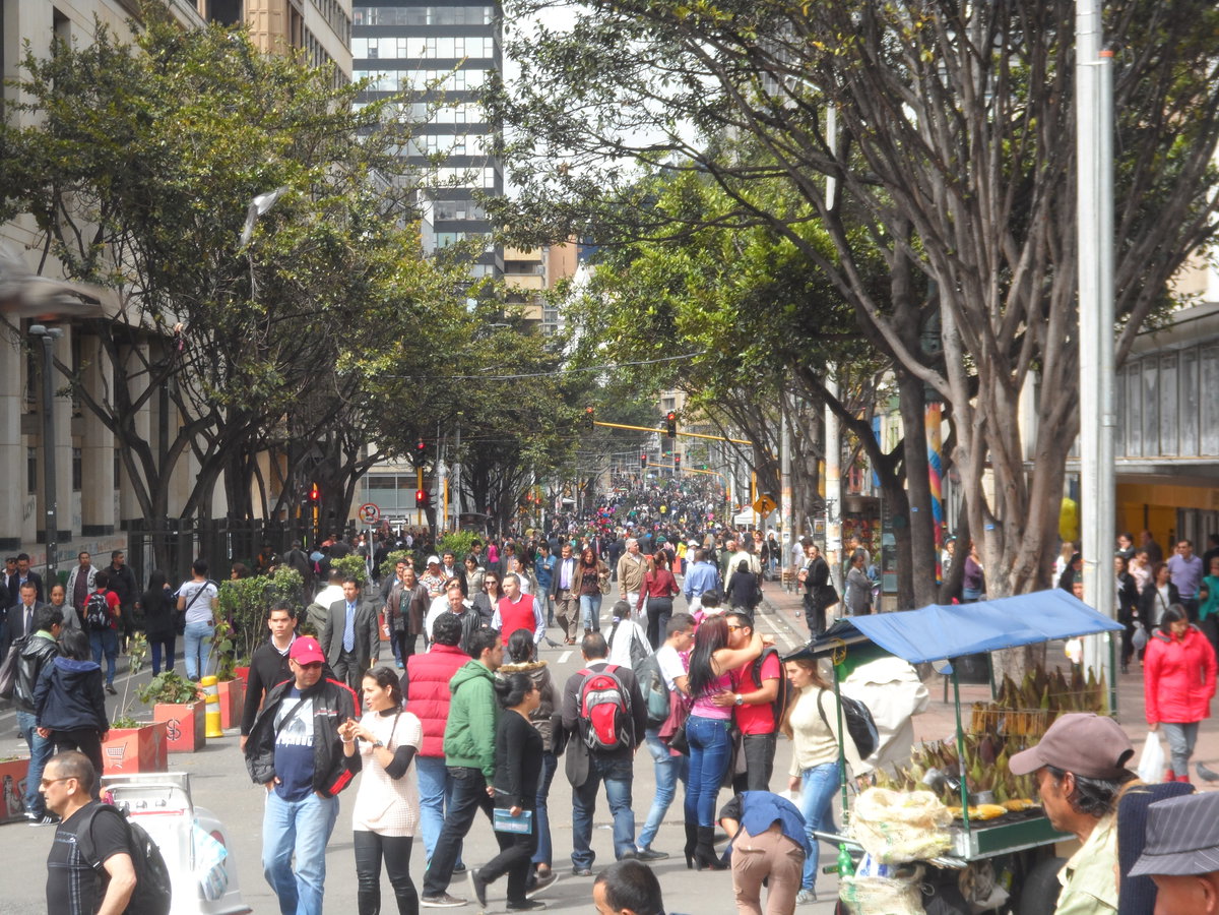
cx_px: 610
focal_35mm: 110
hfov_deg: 17.9
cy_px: 458
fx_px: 3874
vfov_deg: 13.5
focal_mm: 19.8
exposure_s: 1/125
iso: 80
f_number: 5.7
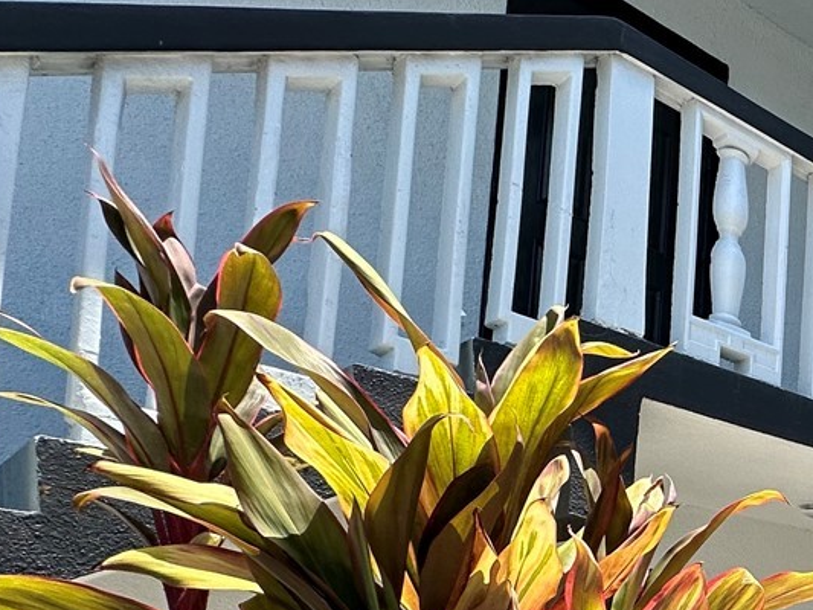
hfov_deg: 29.1
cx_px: 1203
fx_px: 987
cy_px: 669
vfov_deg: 30.7
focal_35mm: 42
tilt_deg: +6.0
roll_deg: -1.0
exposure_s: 1/561
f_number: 2.2
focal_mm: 2.22
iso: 40
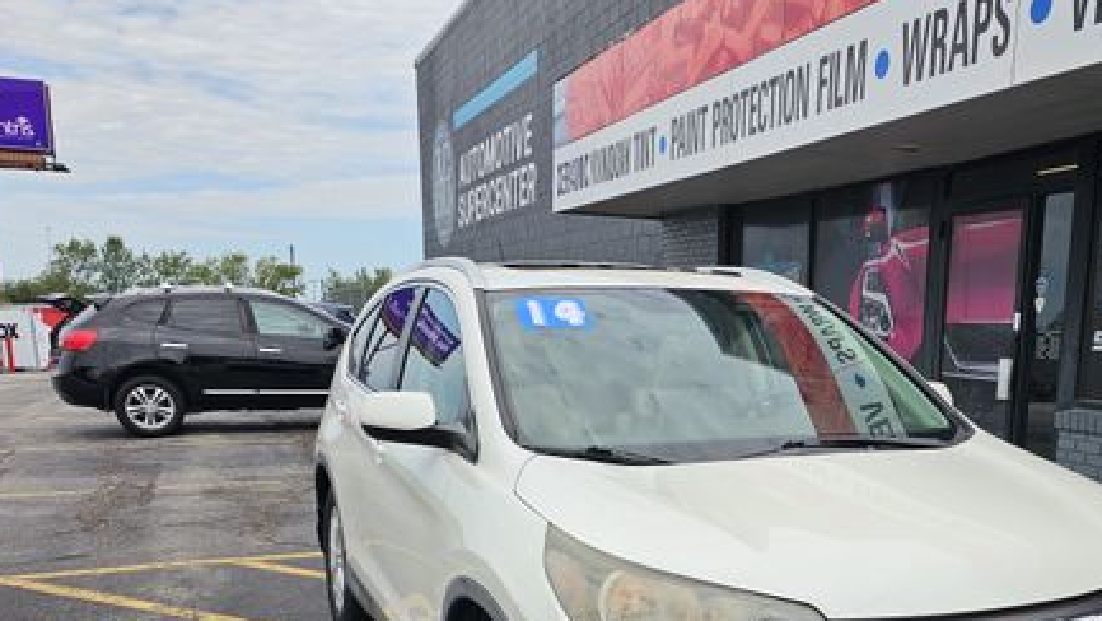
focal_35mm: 37
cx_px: 748
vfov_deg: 30.7
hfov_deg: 52.8
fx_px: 1082
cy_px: 547
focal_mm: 6.3
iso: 10
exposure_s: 1/580
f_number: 1.7
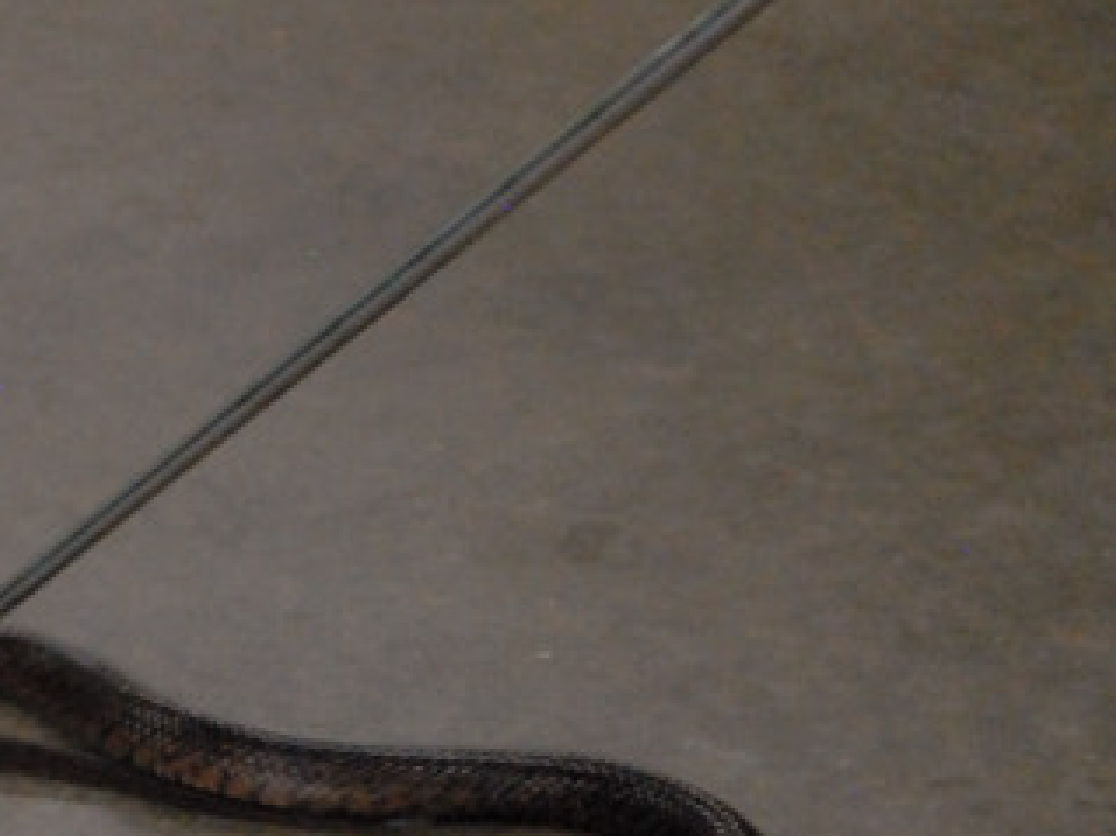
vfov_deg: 4.2
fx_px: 11312
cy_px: 1014
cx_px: -52
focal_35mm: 351
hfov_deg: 5.6
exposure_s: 1/90
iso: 1600
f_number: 5
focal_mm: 80
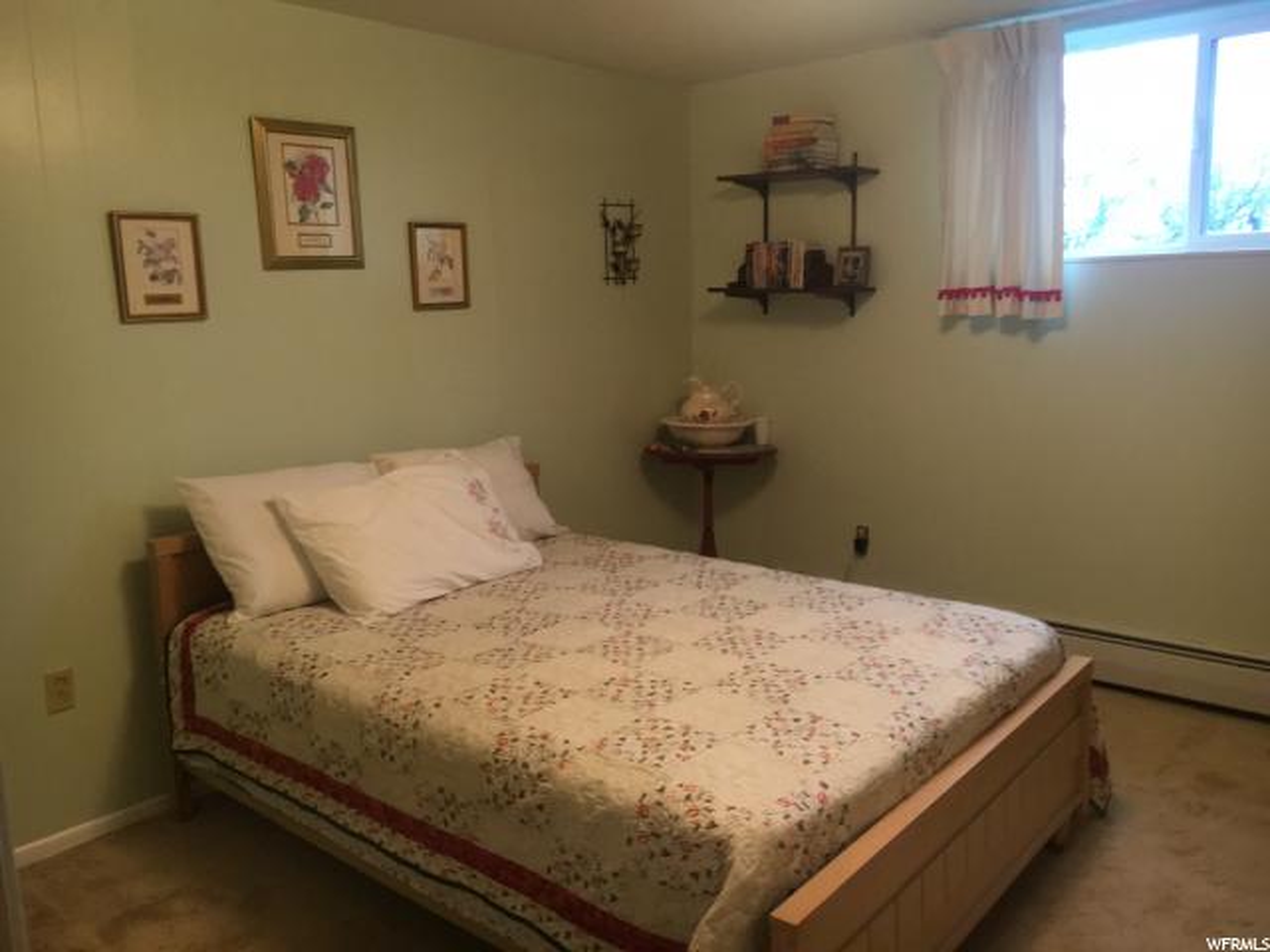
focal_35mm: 29
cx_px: 635
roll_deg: +1.8
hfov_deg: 61.7
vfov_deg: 48.2
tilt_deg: -11.8
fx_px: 1064
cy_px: 476
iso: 200
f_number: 2.2
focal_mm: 4.15
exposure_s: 1/30
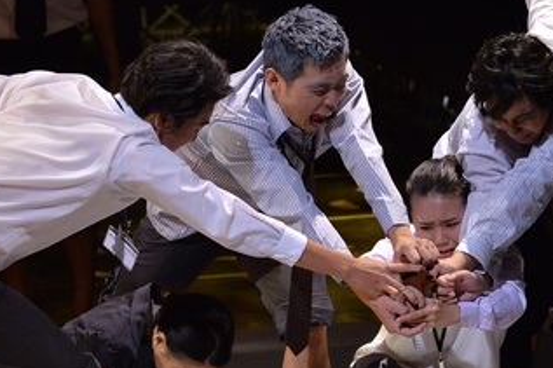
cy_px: 256
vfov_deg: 5.9
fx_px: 3562
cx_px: 366
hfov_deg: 8.9
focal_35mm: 232
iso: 2000
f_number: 4.5
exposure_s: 1/250
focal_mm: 105
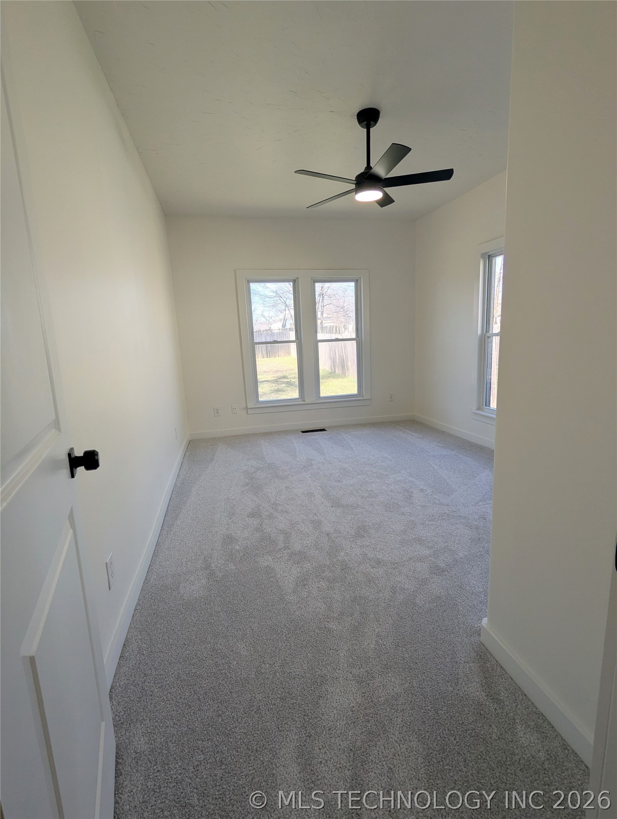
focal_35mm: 16
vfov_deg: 94.4
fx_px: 379
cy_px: 410
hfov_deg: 78.2
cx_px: 308
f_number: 2.2
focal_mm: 2.35
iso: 46
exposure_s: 1/234
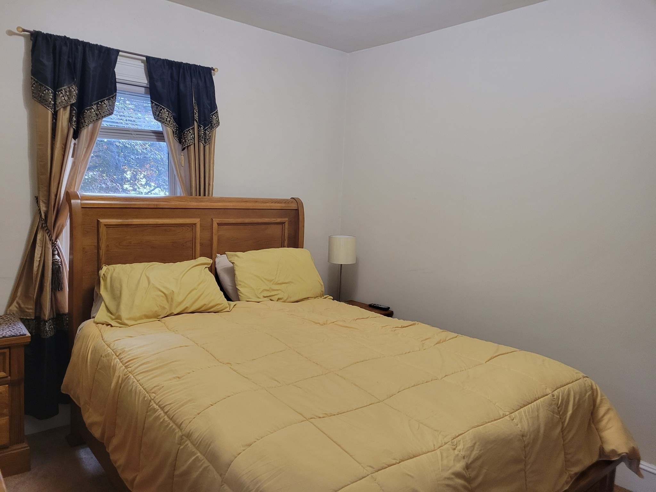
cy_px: 246
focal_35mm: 26
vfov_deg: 53.1
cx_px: 328
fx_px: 493
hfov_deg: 67.3
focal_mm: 5.4
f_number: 1.8
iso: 400
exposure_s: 1/43.2
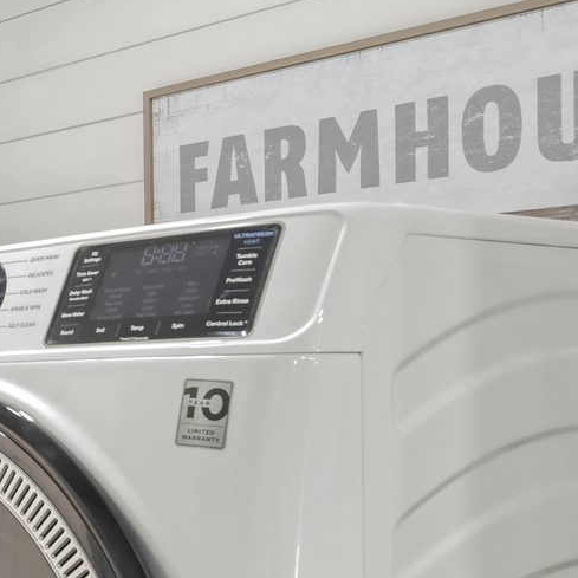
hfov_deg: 21.5
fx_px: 1285
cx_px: -274
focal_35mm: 68
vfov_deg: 25.2
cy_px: 395
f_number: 9
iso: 640
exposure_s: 1/30
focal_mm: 18
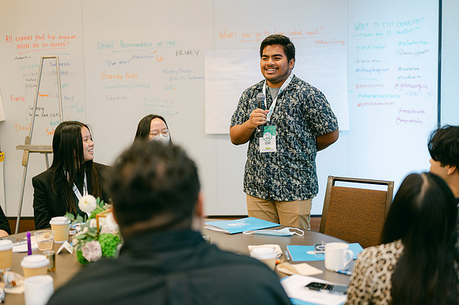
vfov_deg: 26.8
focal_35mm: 50
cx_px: 230
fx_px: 642
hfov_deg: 39.3
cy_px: 152
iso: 500
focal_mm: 50
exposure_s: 1/100
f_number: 2
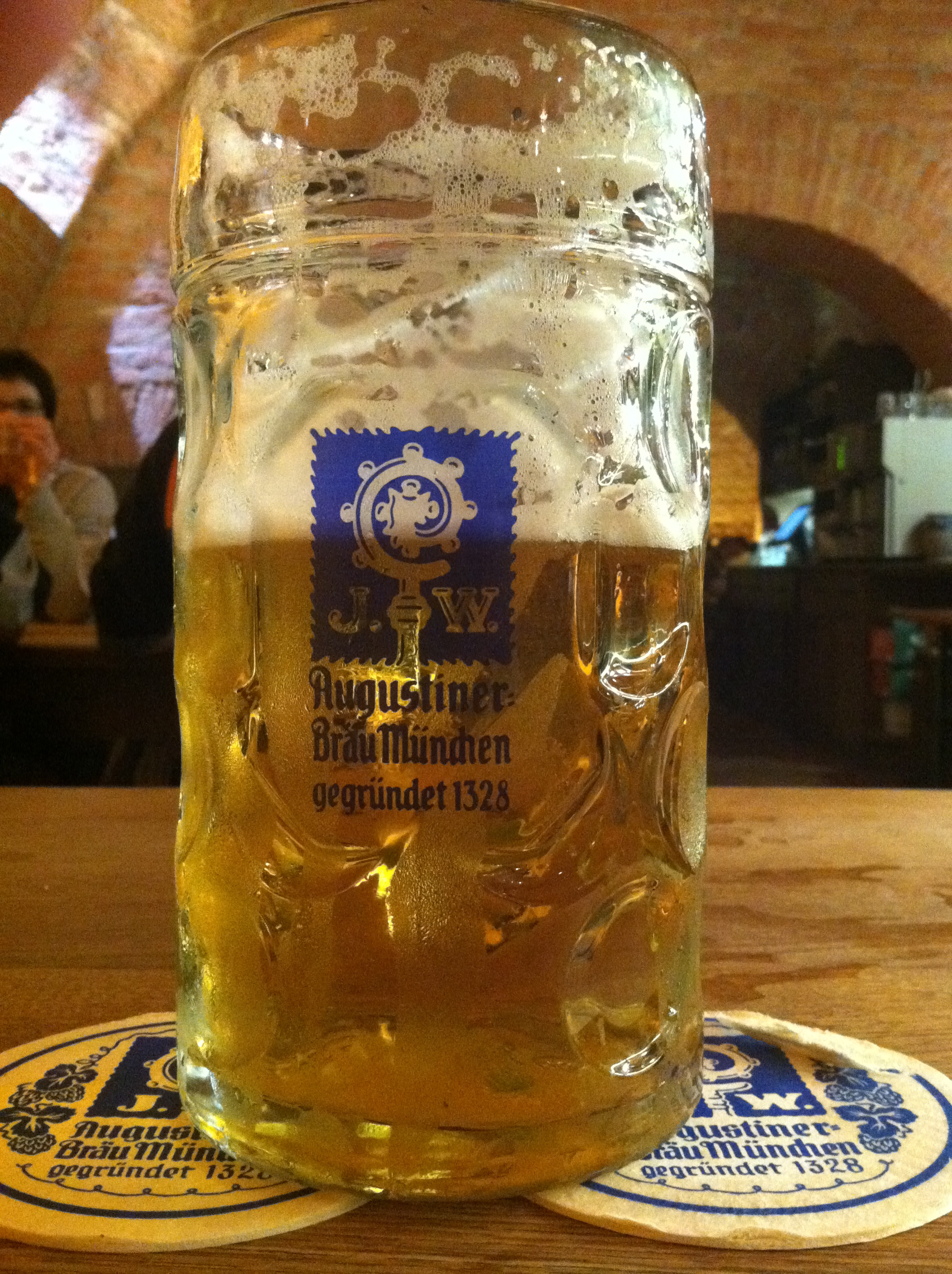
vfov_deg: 52.7
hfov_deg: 40.6
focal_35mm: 35
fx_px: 1287
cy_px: 637
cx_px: 476
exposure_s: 1/15
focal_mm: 3.85
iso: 1000
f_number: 2.8
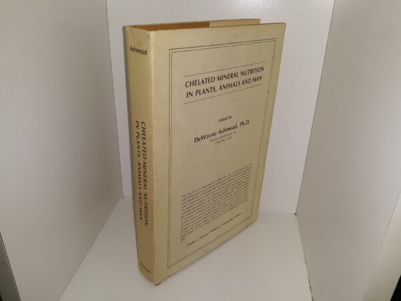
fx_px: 324
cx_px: 200
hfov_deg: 63.4
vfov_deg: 49.7
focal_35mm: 28
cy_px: 150
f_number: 1.7
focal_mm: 3.7
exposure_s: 1/190
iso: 40
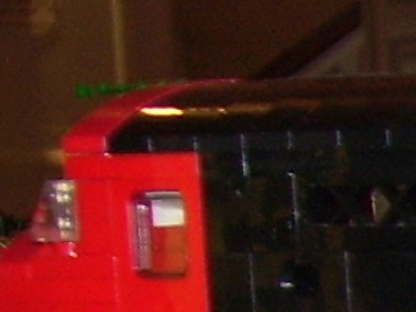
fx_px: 2800
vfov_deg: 6.0
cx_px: 1297
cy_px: 906
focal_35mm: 233
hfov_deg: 7.4
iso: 80
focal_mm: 6
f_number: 2.7
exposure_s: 1/60
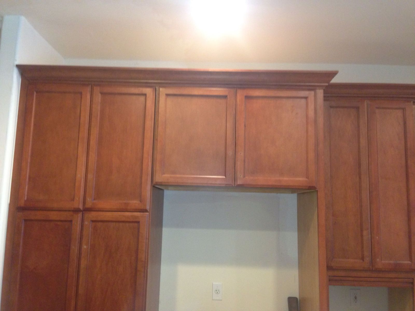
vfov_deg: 42.9
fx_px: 396
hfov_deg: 55.4
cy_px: 156
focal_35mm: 33
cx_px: 208
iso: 250
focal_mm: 4.13
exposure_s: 1/20
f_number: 2.4
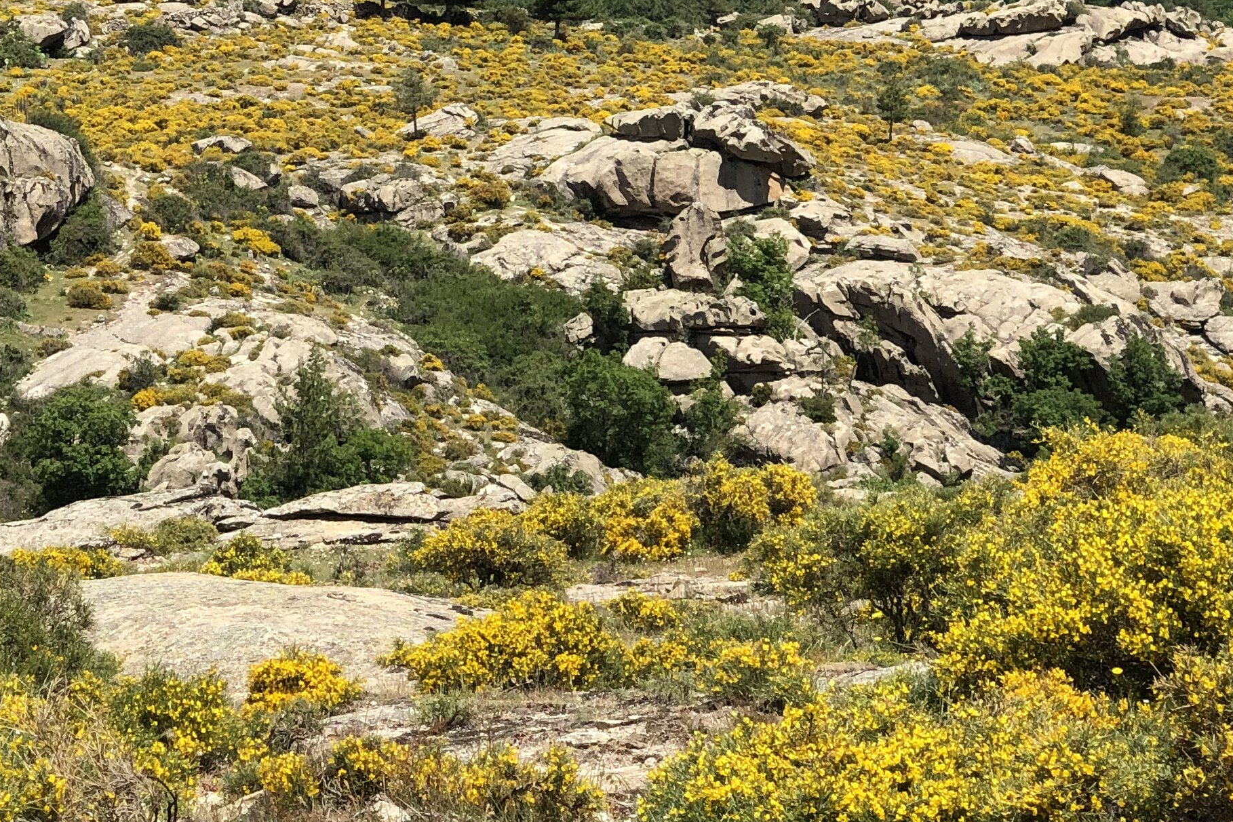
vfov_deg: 11.4
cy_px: -56
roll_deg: +1.2
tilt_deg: -0.4
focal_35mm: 119
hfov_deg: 17.0
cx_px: 201
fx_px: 4075
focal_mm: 6
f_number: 2.4
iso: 16
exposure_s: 1/1033
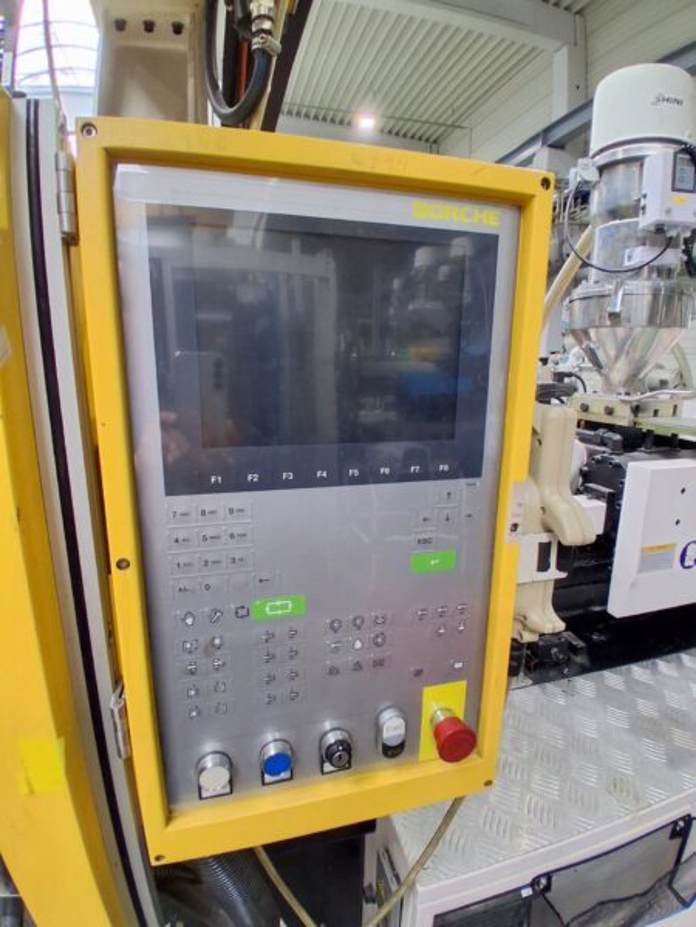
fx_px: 456
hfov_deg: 74.7
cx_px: 348
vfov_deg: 91.0
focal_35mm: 17
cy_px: 464
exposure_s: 1/100
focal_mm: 1.4
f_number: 2.2
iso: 125
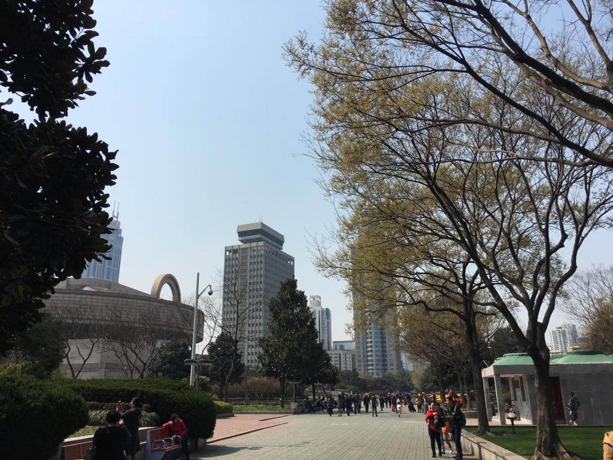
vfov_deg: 48.2
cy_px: 230
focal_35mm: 29
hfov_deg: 61.7
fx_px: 514
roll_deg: -0.5
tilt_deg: +17.8
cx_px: 306
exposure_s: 1/2747
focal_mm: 4.15
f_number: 2.2
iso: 25
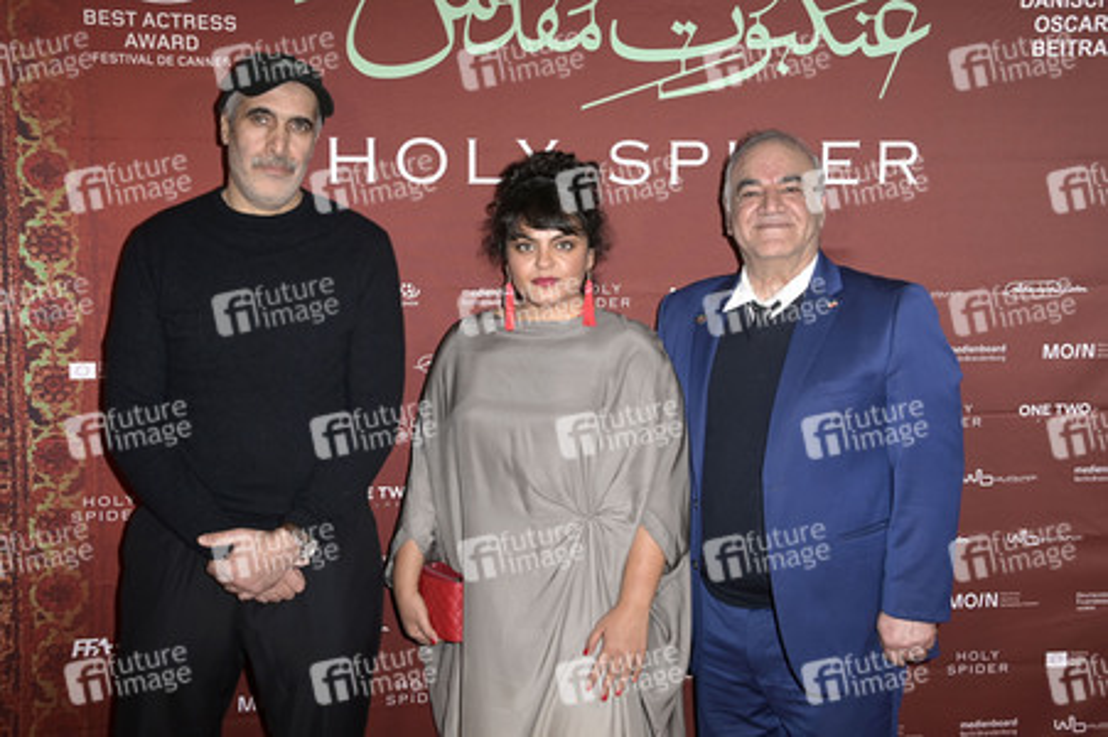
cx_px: 554
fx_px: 1538
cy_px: 368
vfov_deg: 27.0
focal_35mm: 50
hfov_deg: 39.6
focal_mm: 50
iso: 400
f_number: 5.6
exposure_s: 1/250
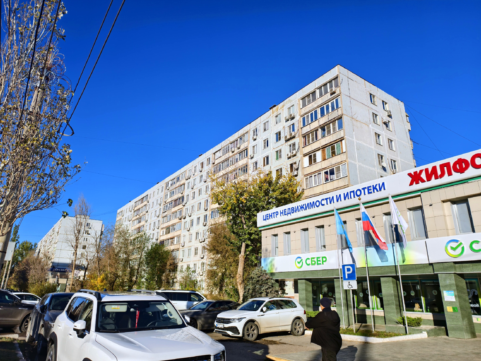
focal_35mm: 23
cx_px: 240
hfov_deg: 73.9
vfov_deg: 58.9
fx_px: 320
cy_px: 180
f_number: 1.57
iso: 71
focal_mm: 6.54
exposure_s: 1/1767
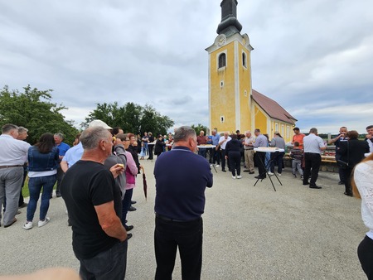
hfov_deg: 106.2
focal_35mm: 13
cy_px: 140
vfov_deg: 90.0
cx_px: 186
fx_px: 140
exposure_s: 1/471
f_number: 2.2
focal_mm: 2.2
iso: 50
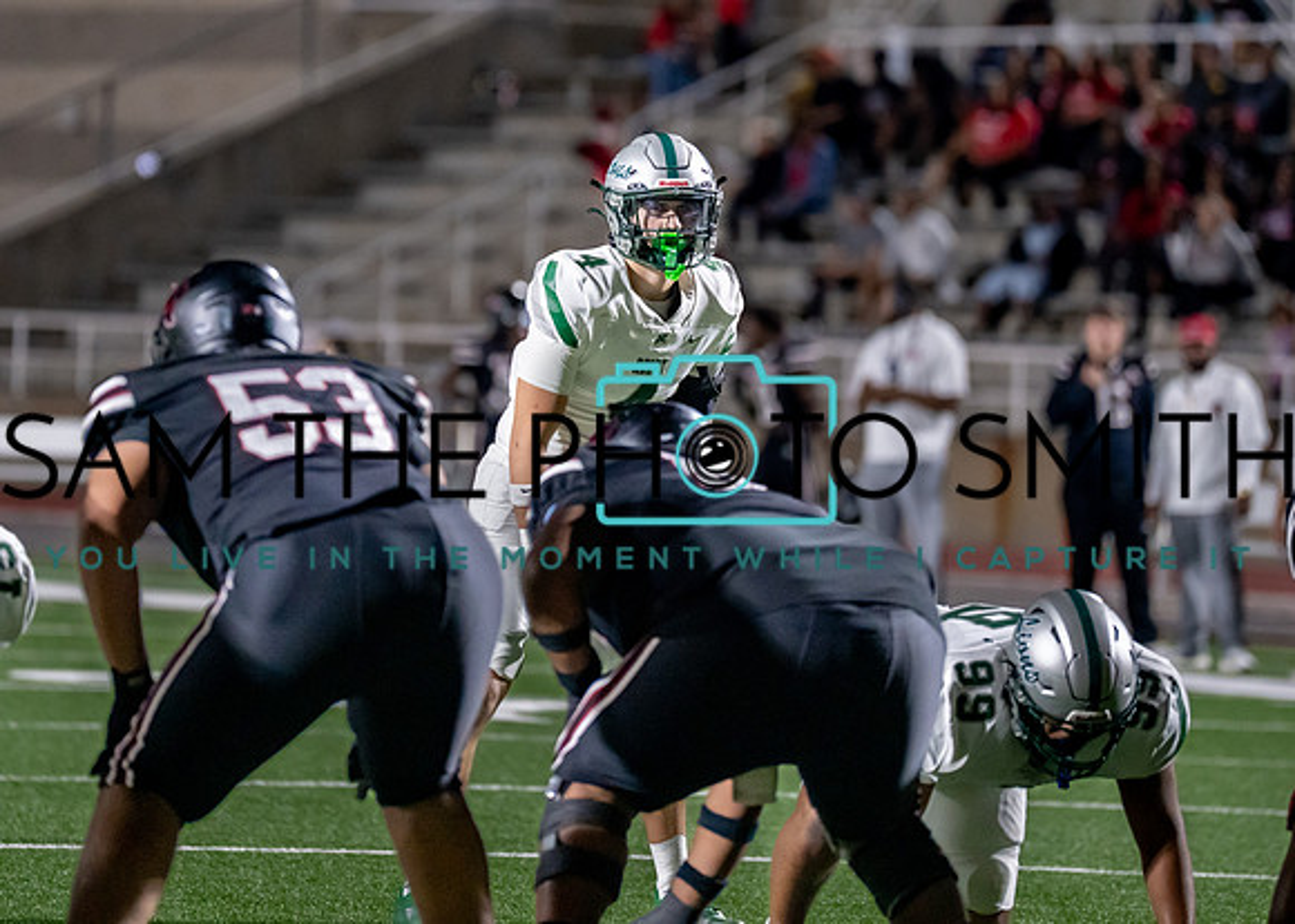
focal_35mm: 324
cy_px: 285
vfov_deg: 4.4
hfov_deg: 6.2
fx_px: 11913
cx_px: 657
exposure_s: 1/1000
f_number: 2.8
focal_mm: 200
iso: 4000
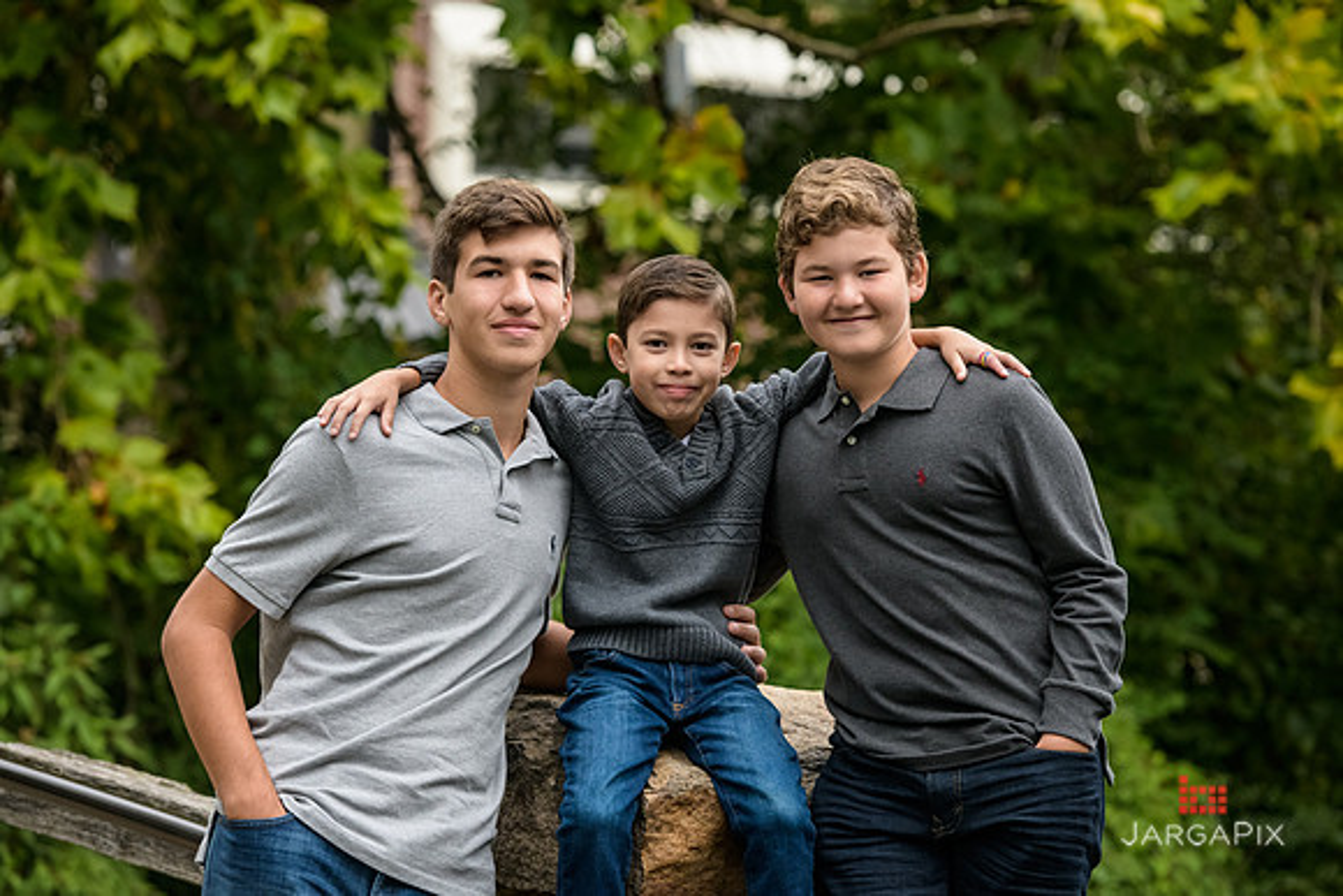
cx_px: 672
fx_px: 5224
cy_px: 448
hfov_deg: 14.7
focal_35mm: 140
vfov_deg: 9.8
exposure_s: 1/400
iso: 1250
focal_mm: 140
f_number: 5.6
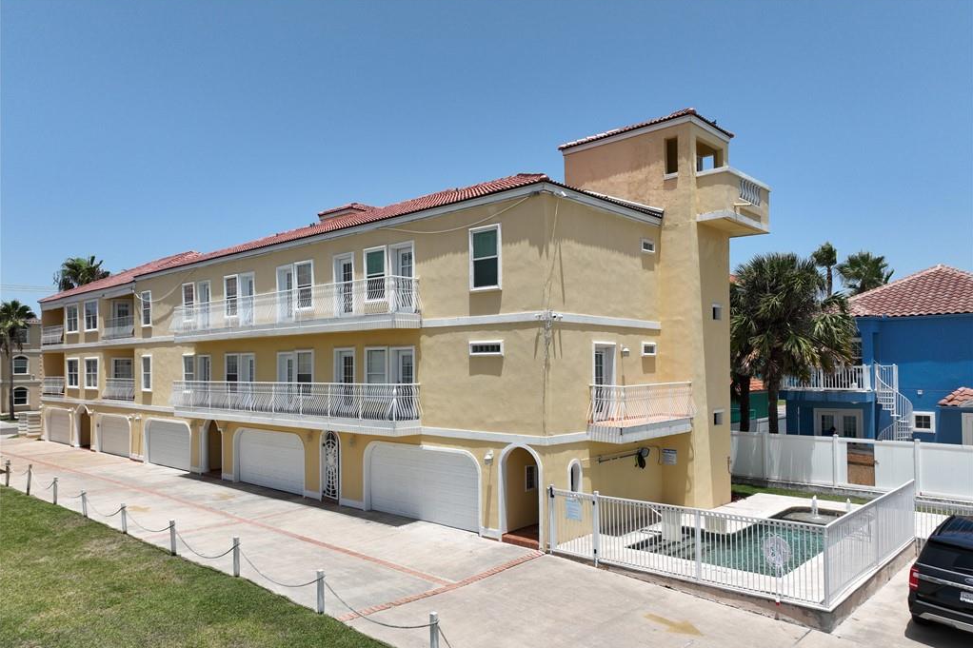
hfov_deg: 71.5
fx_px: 676
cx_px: 486
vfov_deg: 51.2
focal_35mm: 25
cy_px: 358
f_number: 2.8
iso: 100
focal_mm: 12.29
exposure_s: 1/2000
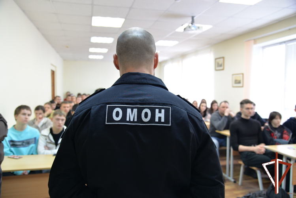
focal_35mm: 30
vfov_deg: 43.6
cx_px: 148
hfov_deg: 61.9
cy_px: 99
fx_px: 247
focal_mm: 30
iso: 800
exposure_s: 1/60
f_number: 4
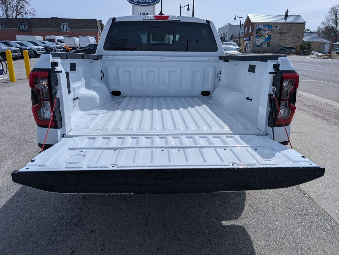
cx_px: 170
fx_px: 235
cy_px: 128
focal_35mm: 24
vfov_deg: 56.9
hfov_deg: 71.5
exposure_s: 1/2299
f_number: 1.68
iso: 21
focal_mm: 6.9
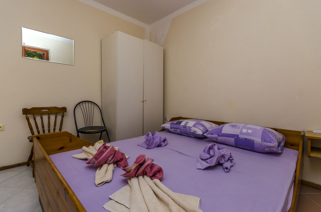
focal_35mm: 16
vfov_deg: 71.8
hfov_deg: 95.1
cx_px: 160
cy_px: 106
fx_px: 147
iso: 100
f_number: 10
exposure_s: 1/200
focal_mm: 11
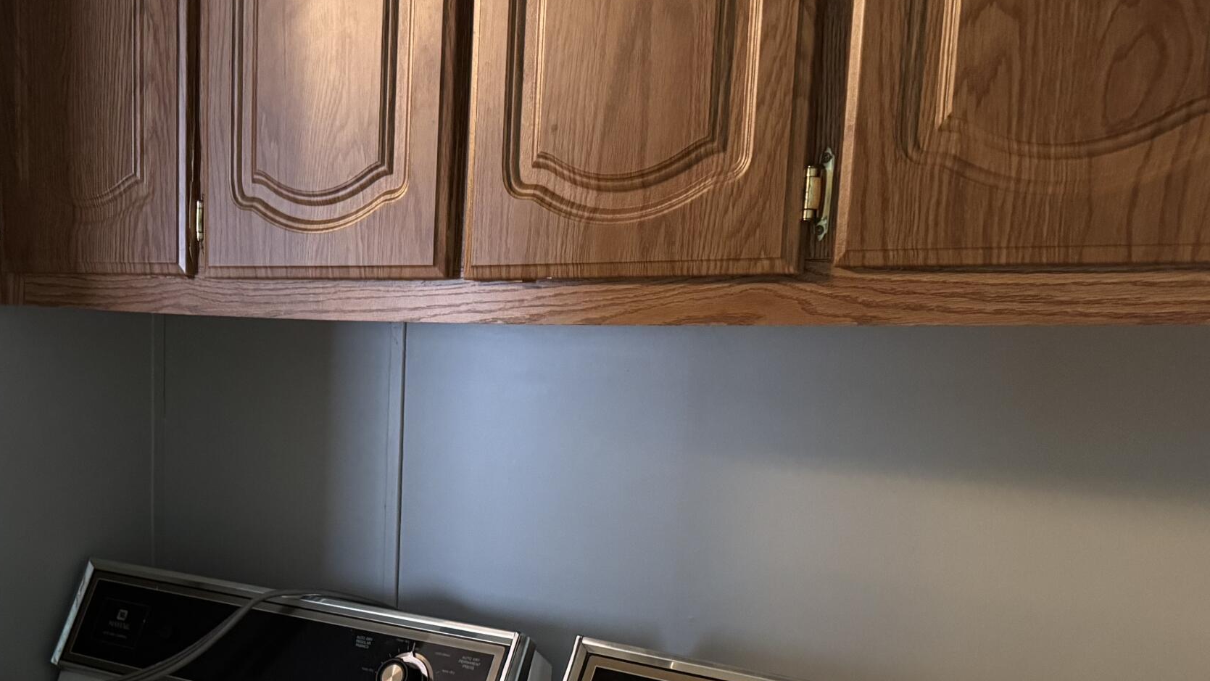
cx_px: 349
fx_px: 1508
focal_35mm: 47
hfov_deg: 42.8
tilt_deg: -11.9
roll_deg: -2.4
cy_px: 632
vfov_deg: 24.6
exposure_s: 1/30
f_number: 1.78
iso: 800
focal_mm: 6.76
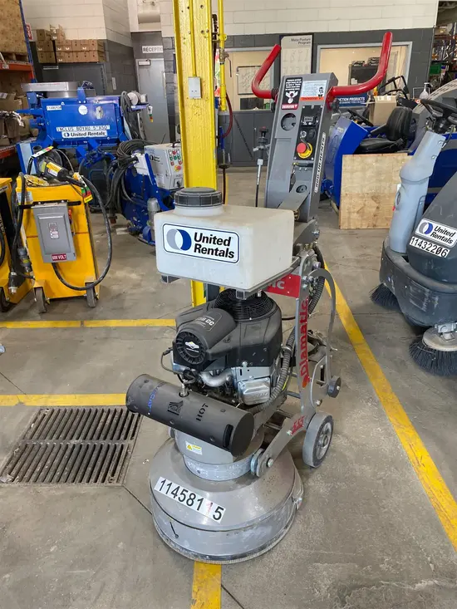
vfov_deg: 67.3
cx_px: 228
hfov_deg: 53.1
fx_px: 458
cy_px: 304
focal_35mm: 26
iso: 125
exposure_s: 1/83
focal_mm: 4.25
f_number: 1.8
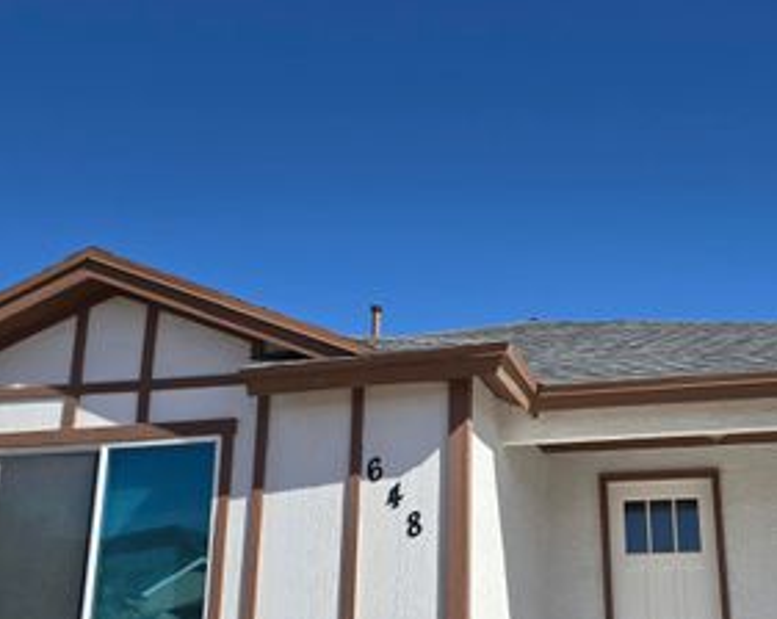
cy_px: 383
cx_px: 556
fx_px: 919
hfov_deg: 44.7
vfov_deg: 37.1
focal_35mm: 40
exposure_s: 1/1202
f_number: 1.7
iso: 12
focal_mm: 6.3
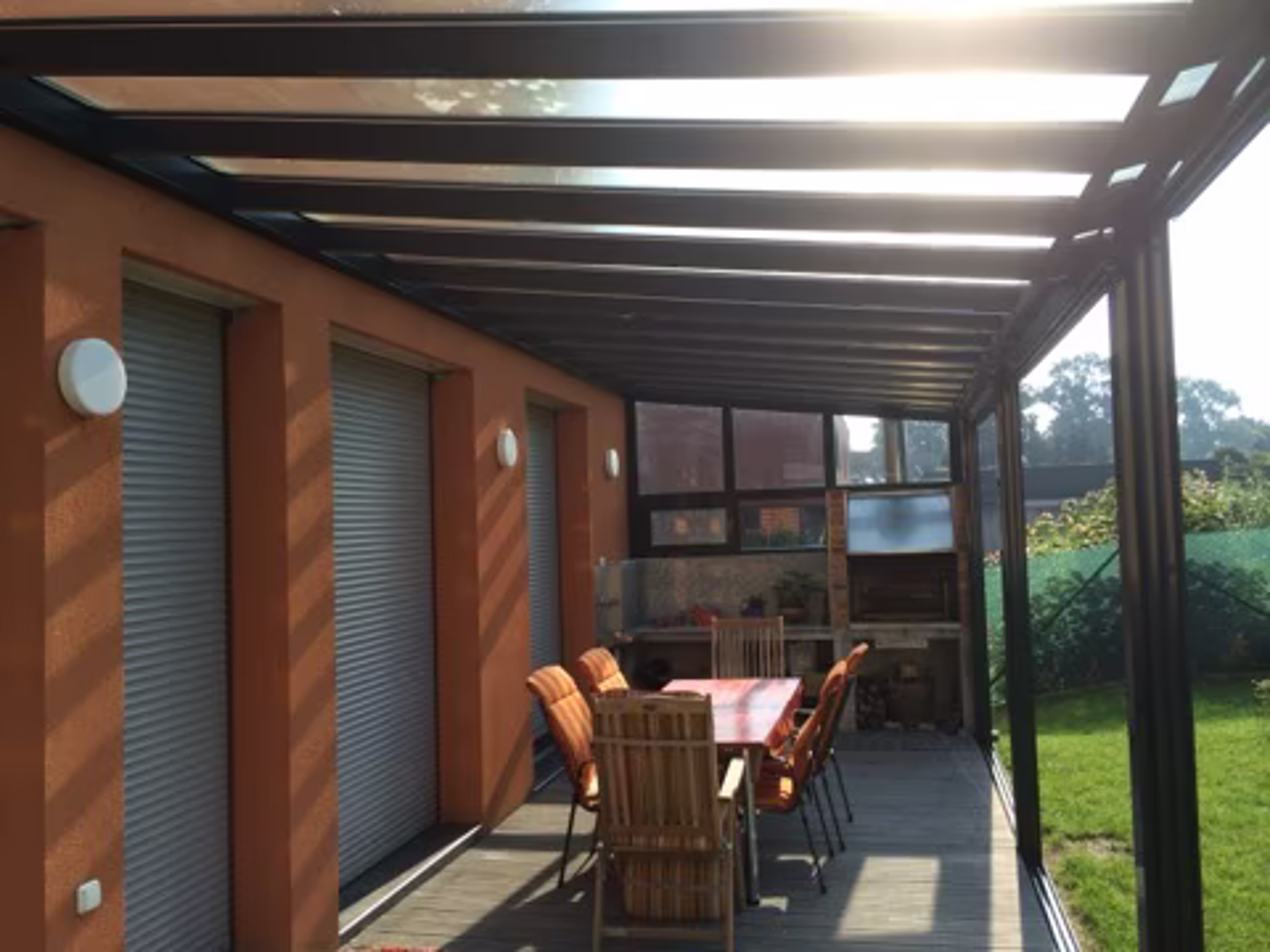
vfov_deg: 46.8
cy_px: 476
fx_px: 1101
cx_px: 635
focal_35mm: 30
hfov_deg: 60.0
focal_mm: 4.12
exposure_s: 1/1080
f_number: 2.2
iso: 32
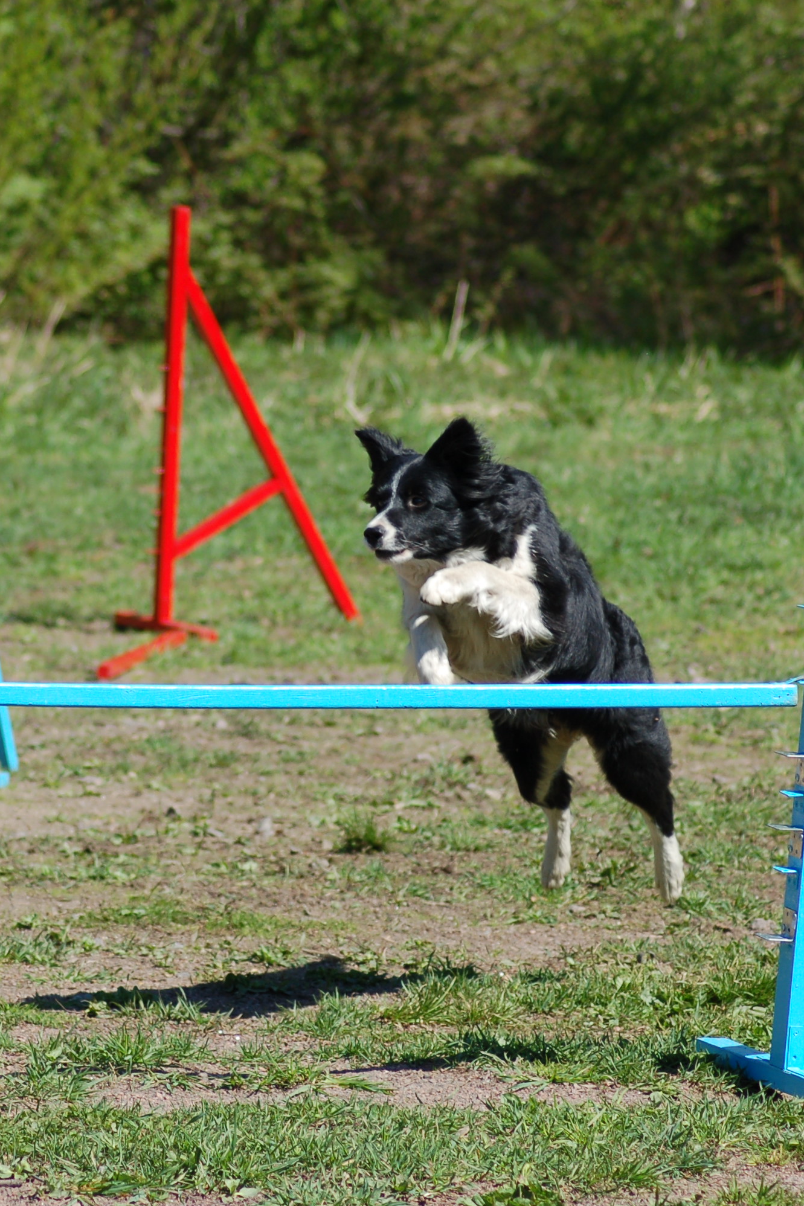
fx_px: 10210
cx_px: 202
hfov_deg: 4.5
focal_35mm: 305
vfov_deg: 6.8
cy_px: 603
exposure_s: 1/640
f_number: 6.3
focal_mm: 135
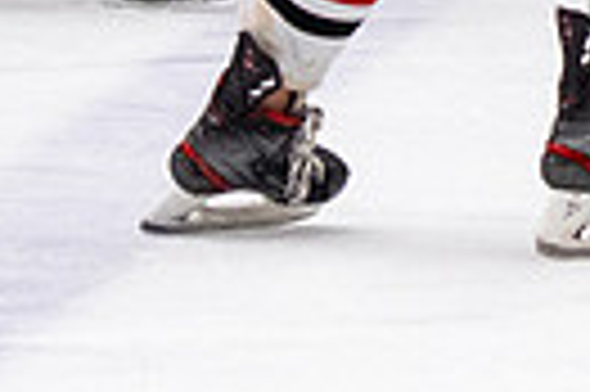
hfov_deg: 2.3
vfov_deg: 1.5
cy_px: -674
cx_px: 1445
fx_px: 14732
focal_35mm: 900
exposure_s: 1/640
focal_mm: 95
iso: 1600
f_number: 2.8
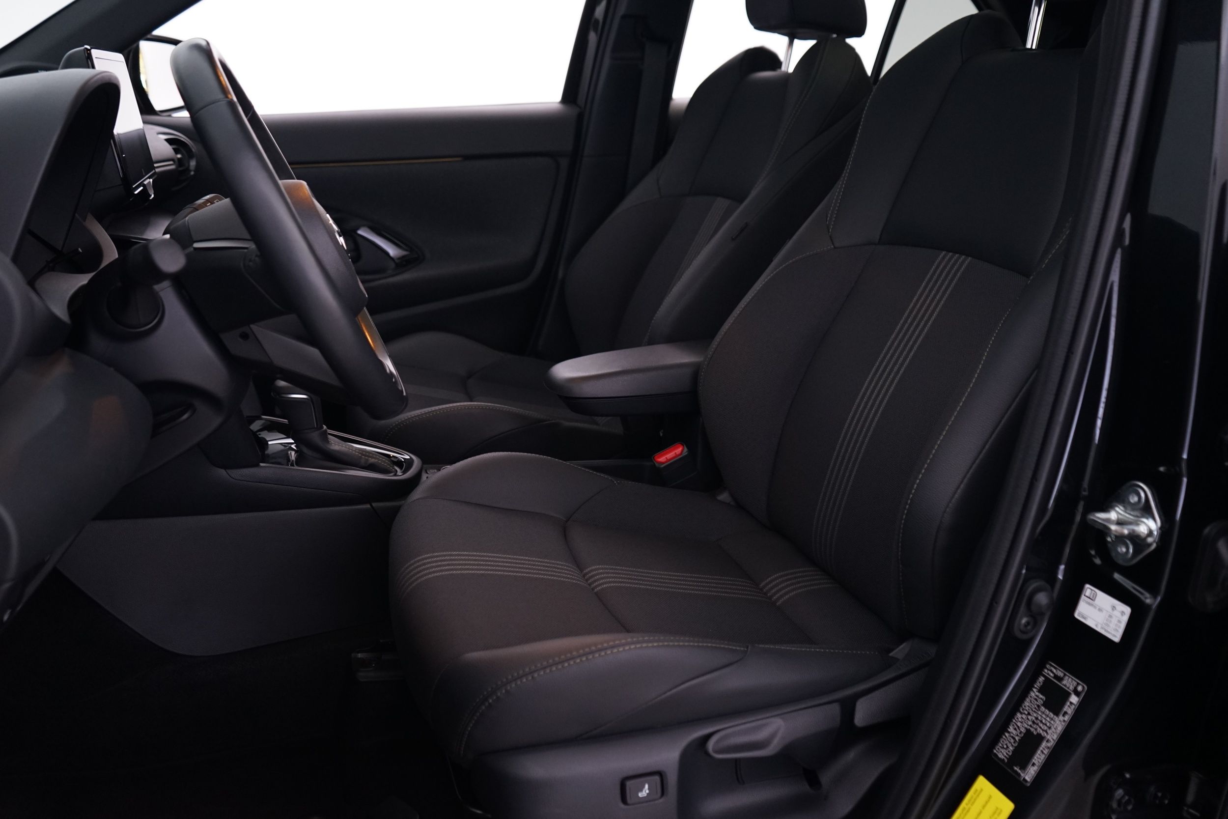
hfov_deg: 63.7
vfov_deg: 45.0
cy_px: 410
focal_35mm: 29
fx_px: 989
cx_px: 614
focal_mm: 29
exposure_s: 1/5
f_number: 4.5
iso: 1250
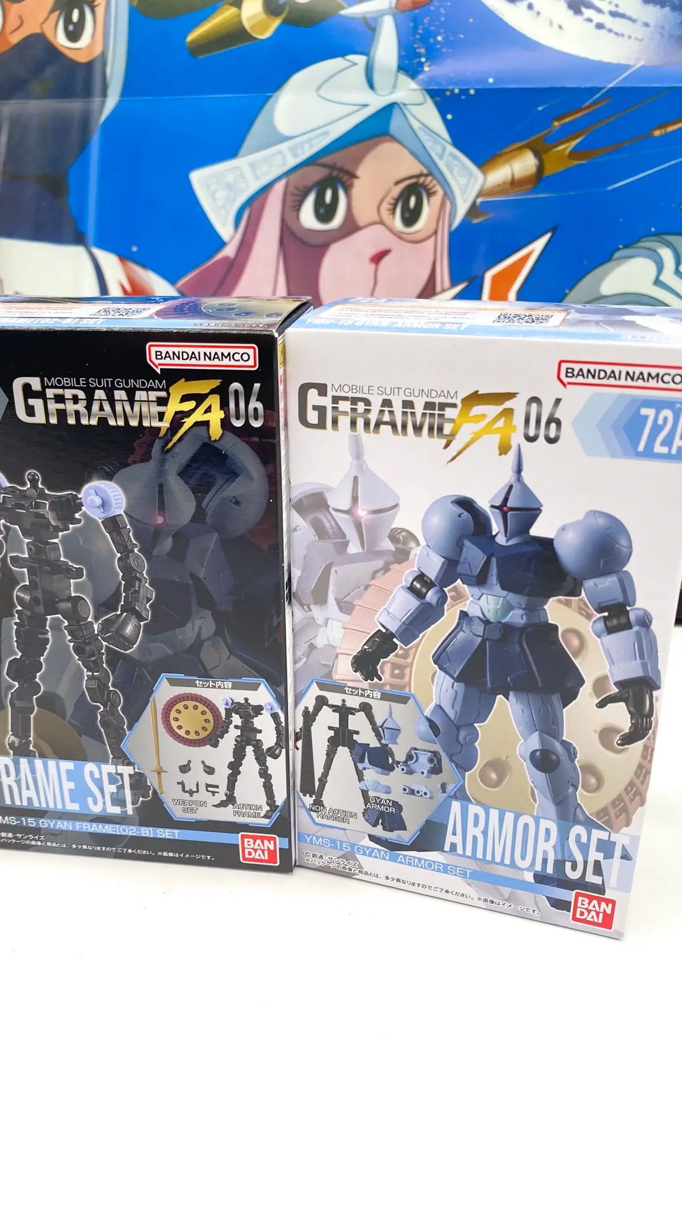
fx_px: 932
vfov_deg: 66.1
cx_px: 318
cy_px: 604
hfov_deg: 40.2
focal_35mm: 29
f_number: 1.8
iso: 50
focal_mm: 4.25
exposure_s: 1/100
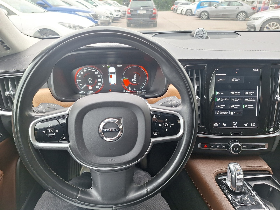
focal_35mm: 23
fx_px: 186
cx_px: 140
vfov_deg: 58.9
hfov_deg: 73.9
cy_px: 105
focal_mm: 5.54
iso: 64
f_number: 1.8
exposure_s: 1/50
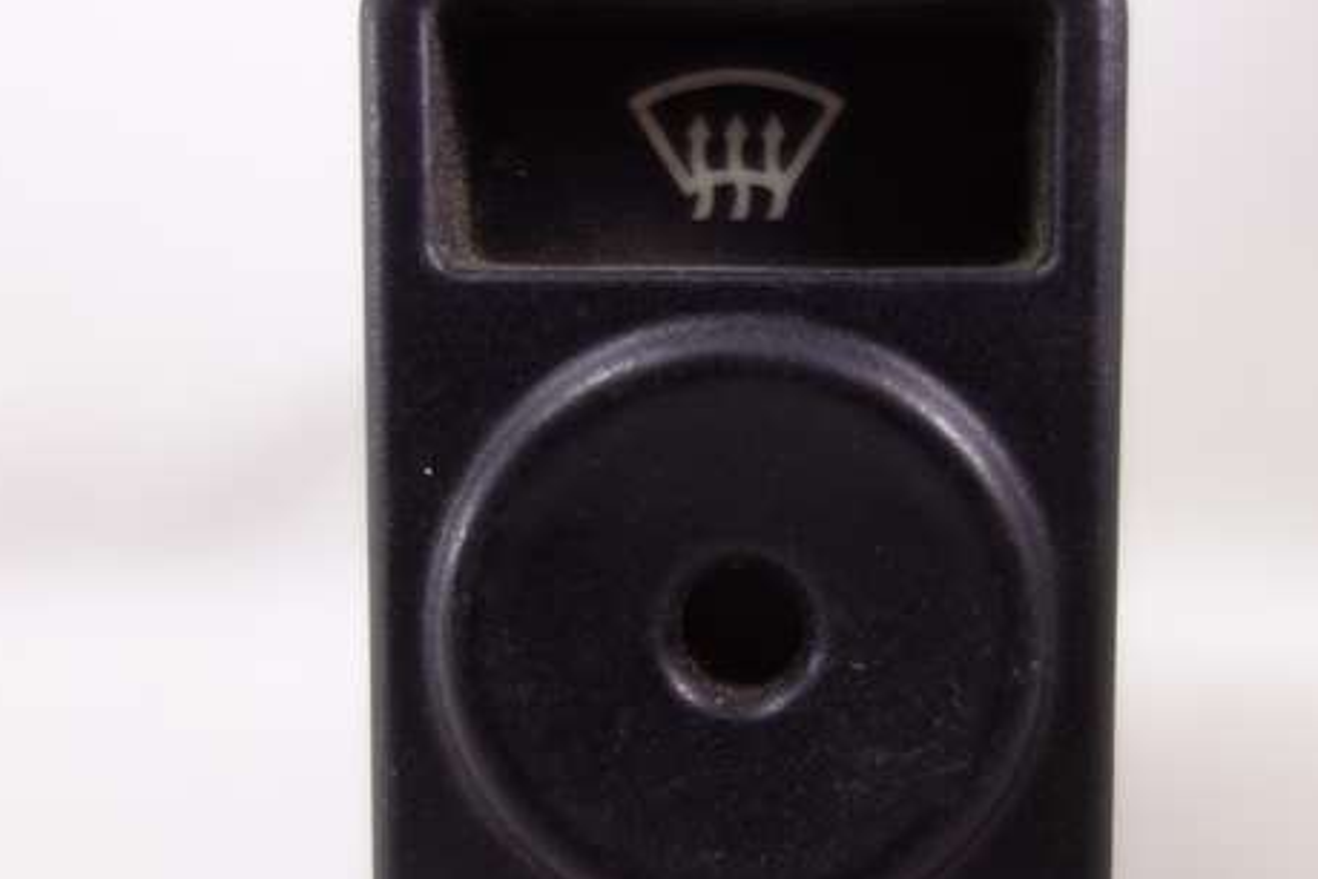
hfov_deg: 39.5
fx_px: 1830
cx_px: 744
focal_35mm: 50
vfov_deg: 27.0
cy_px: 458
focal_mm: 10.4
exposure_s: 1/80
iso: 125
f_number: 1.8
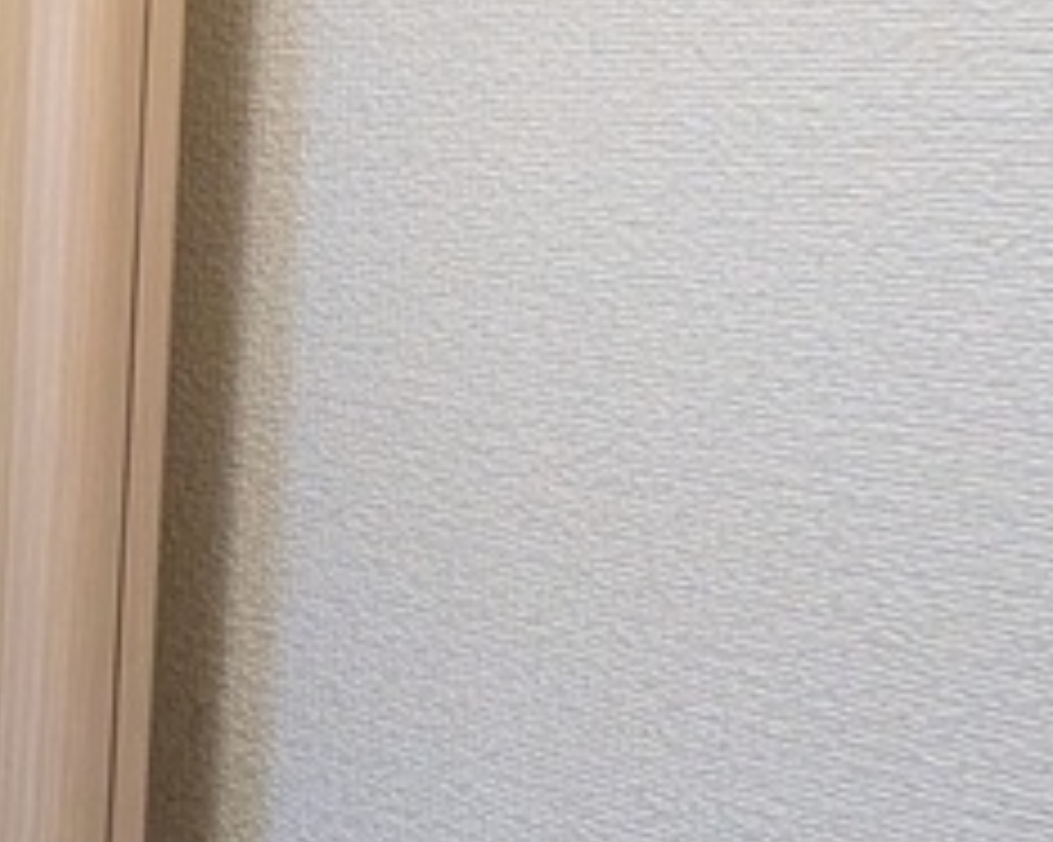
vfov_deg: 26.5
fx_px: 1744
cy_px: 153
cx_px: -1017
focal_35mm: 56
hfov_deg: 19.6
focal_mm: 1.83
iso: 527
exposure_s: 1/40
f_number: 2.2
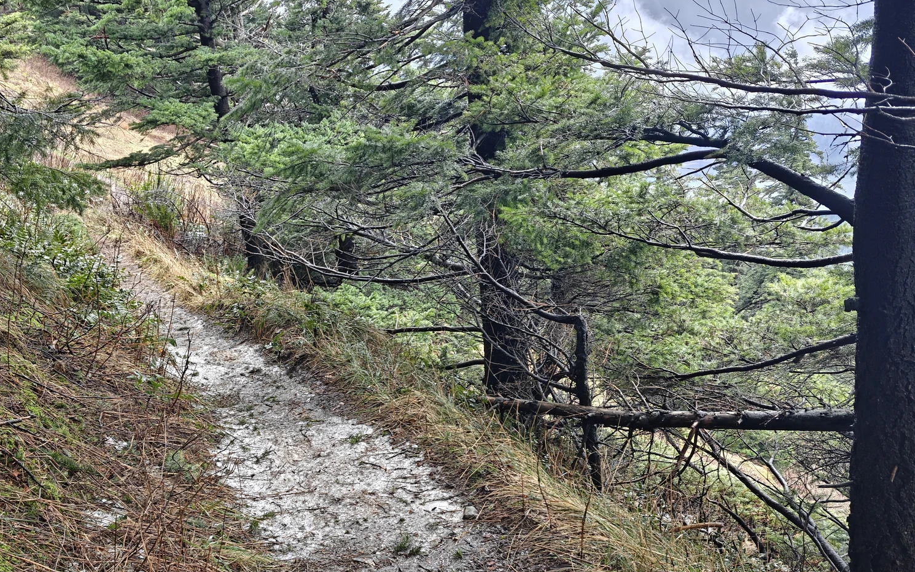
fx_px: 898
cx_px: 313
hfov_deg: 53.1
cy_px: 342
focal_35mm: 36
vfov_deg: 35.2
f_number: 1.6
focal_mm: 6.06
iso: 250
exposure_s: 1/167
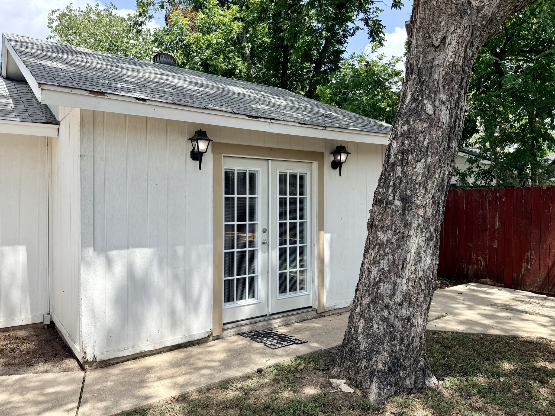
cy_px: 208
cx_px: 278
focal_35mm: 24
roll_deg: -0.4
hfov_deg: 71.6
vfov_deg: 56.8
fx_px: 385
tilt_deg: -1.7
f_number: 1.78
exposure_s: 1/2525
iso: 80
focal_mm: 6.76
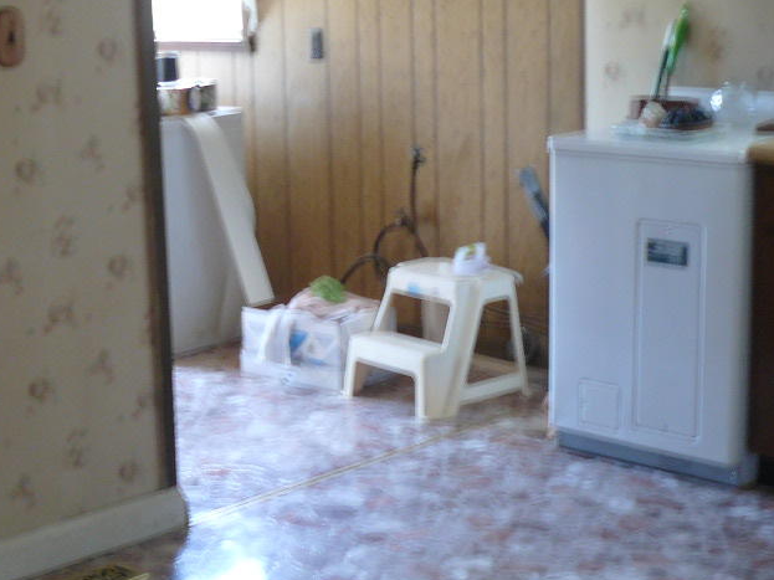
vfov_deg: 19.9
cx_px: 162
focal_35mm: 74
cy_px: 317
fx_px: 1654
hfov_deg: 25.9
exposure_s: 1/2.5
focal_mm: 6
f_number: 2.8
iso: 100
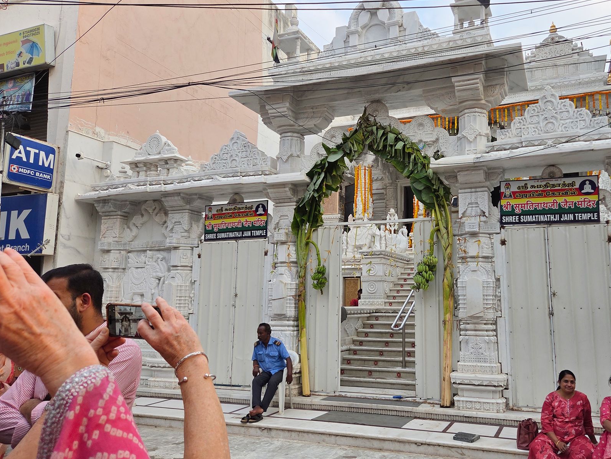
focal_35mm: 29
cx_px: 378
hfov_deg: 60.9
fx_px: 512
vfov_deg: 48.2
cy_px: 223
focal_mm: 5.4
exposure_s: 1/777
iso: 80
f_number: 1.8
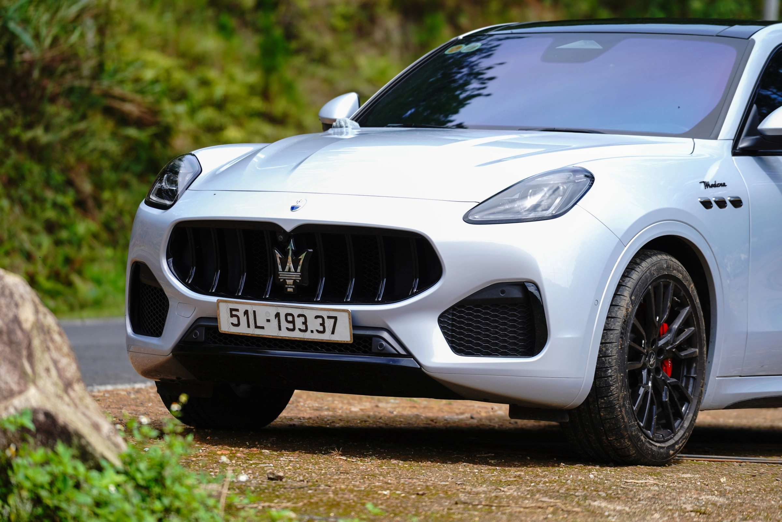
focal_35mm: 191
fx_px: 4149
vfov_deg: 7.2
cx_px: 391
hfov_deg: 10.8
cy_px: 261
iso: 125
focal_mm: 191
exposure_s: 1/500
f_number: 4
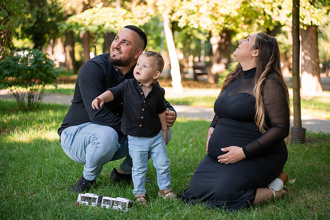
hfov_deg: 27.0
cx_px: 165
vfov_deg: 18.2
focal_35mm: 75
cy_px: 110
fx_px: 687
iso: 320
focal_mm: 75
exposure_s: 1/320
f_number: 2.8
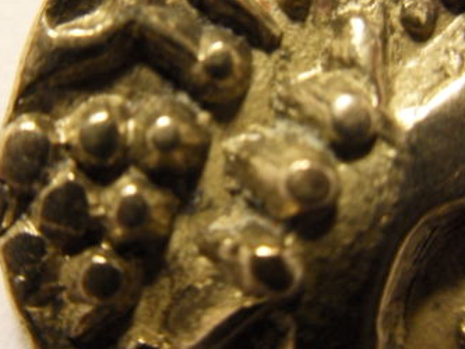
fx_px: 847
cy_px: 117
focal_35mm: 63
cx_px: 221
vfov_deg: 23.2
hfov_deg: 30.7
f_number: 3.5
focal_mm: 6.3
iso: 320
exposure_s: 1/30
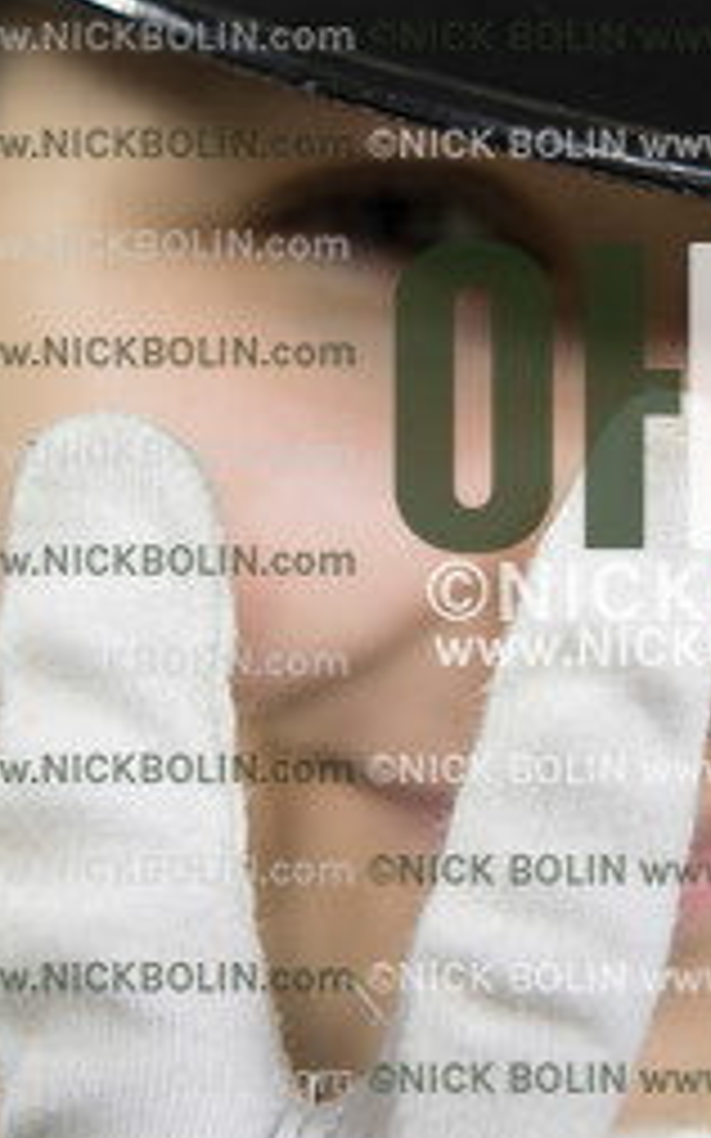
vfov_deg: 18.6
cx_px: 711
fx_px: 3474
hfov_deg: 11.6
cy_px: 457
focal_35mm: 112
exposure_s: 1/500
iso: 800
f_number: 3.2
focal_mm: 48
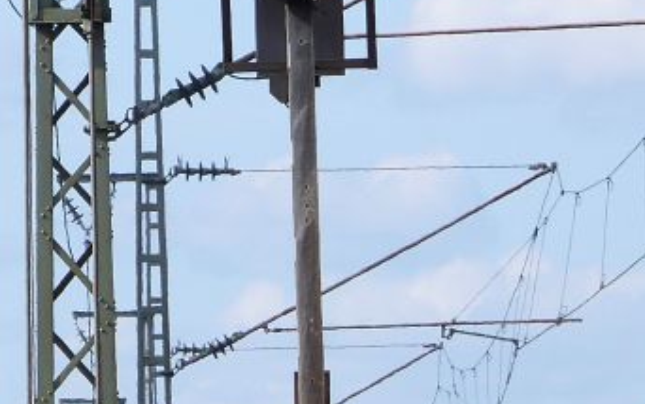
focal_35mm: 1061
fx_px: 18657
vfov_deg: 1.2
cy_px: 398
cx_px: 979
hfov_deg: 2.0
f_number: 4
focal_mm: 51.2
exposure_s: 1/640
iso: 100
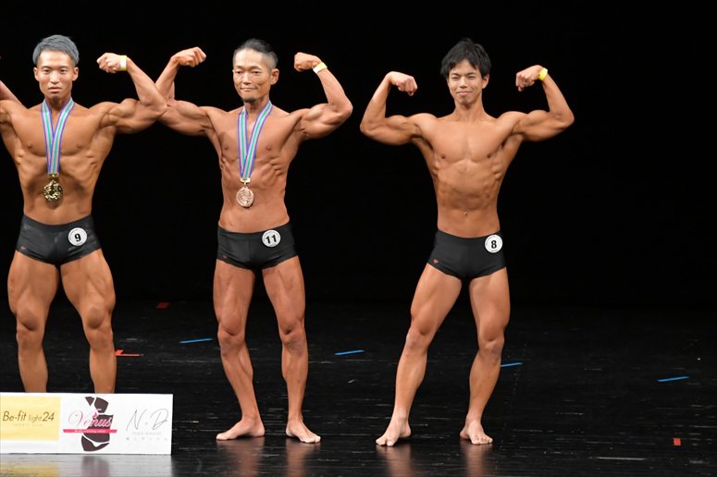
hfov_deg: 7.2
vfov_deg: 4.8
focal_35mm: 285
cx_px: 358
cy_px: 238
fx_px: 5674
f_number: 5.6
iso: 3200
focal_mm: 190
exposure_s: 1/400
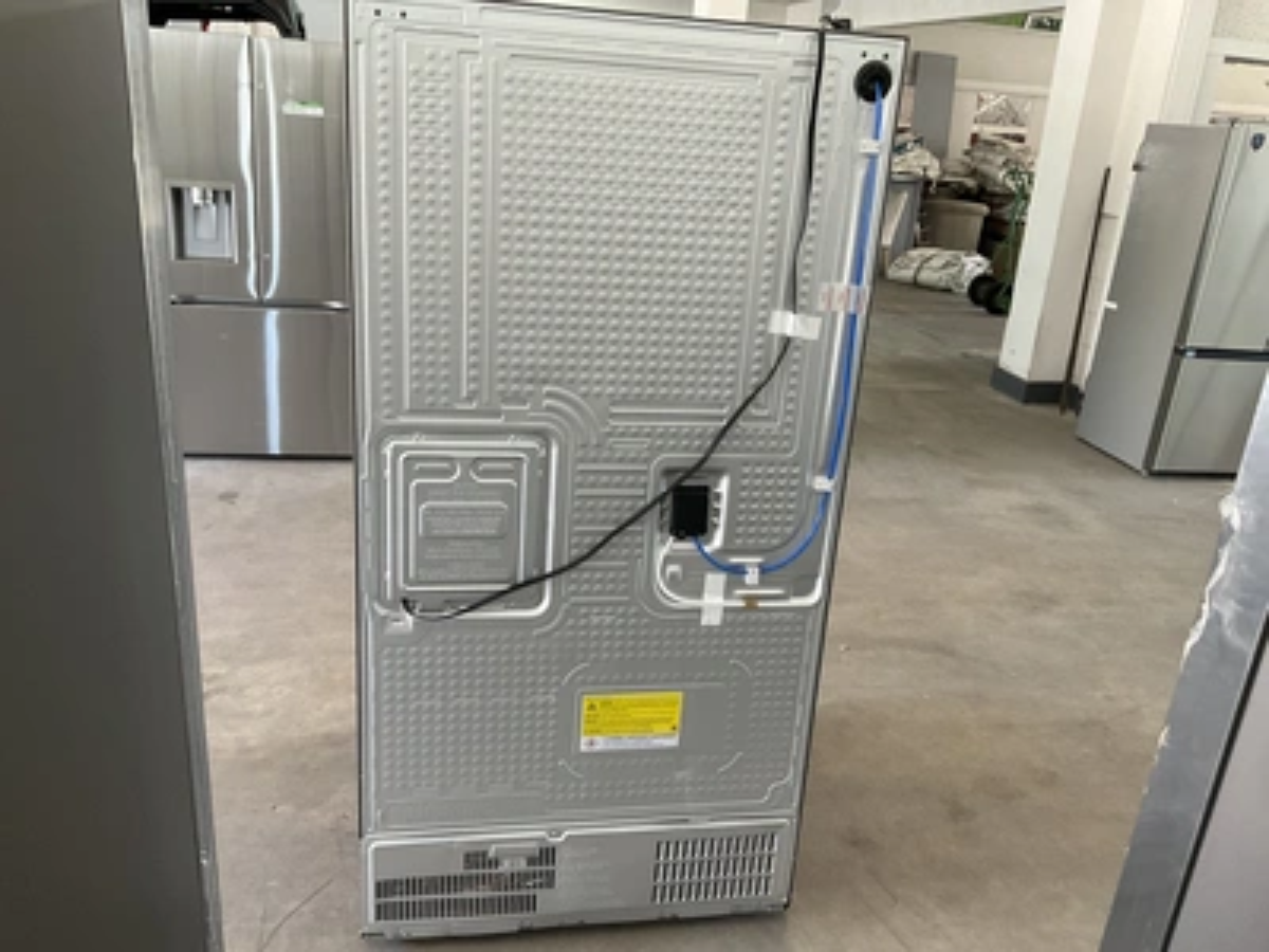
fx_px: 1063
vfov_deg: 48.2
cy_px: 476
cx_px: 634
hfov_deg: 61.7
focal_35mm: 29
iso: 100
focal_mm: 3
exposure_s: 1/60
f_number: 1.8
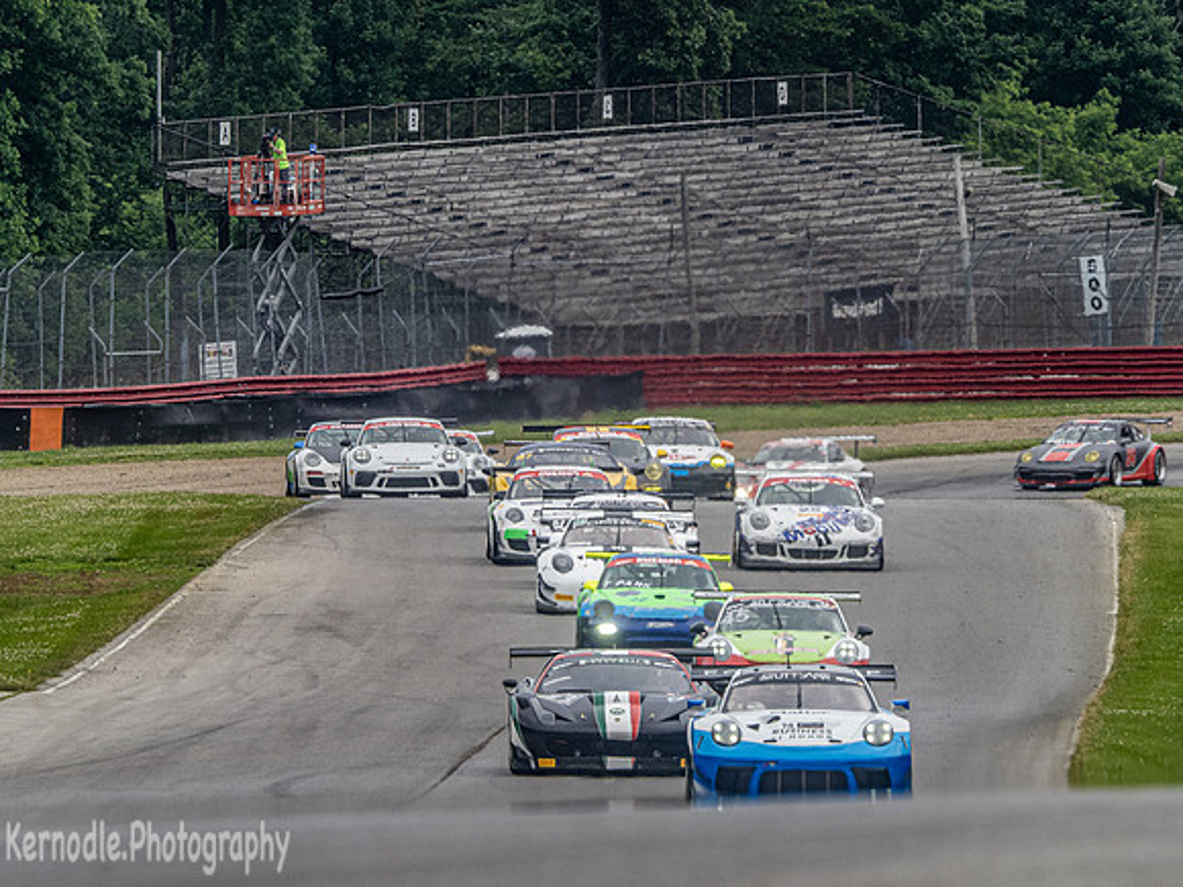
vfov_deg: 1.7
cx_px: 621
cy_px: 468
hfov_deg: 2.2
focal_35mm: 888
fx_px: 30353
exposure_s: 1/320
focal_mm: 420
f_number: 10
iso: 320
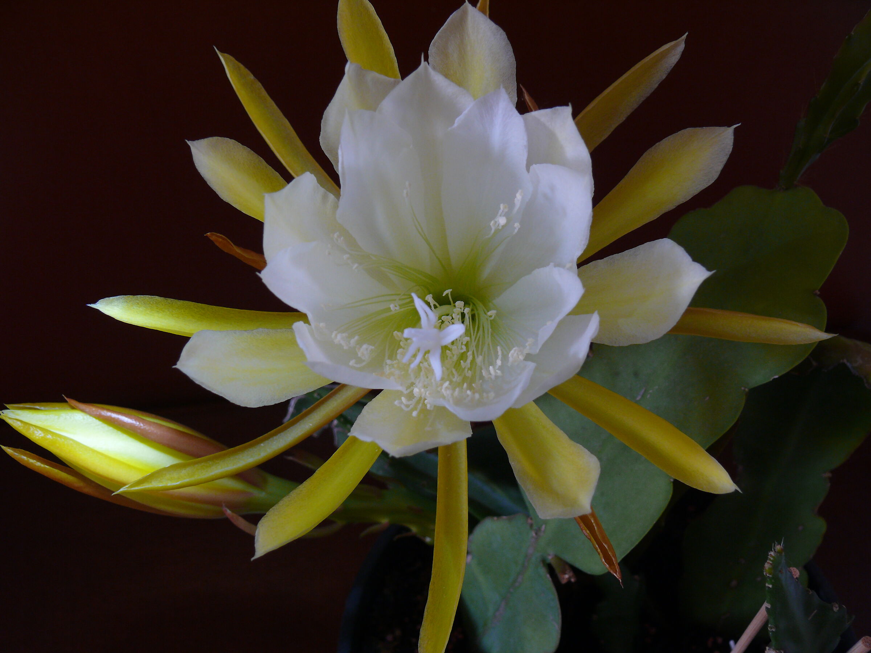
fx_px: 881
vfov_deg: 40.7
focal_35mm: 35
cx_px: 436
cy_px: 326
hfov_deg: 52.6
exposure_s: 1/10
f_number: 4
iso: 100
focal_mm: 7.4
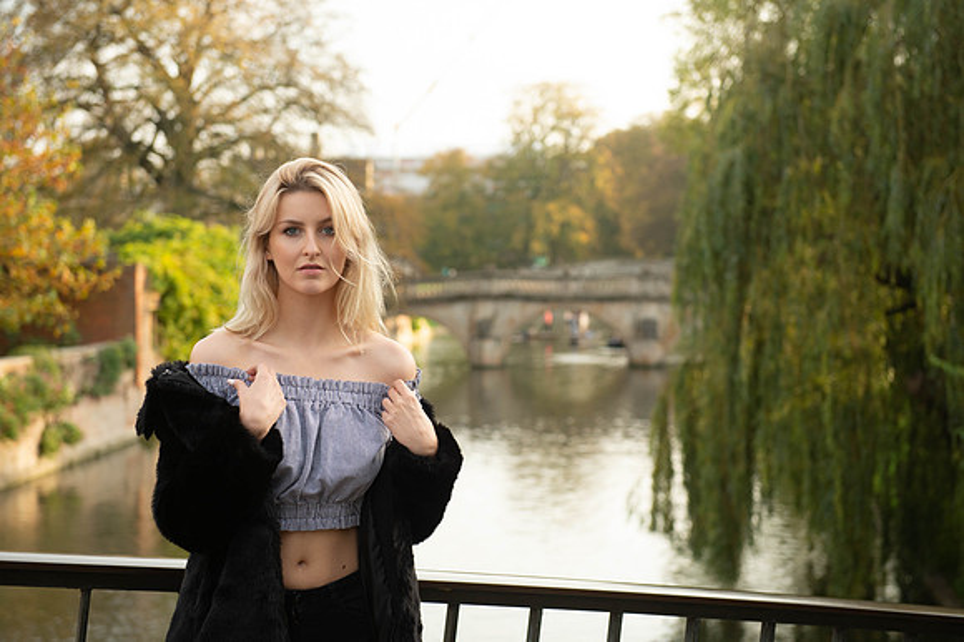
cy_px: 321
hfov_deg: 30.5
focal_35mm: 66
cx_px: 482
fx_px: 1766
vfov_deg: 20.6
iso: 250
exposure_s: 1/320
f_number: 4
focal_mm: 66
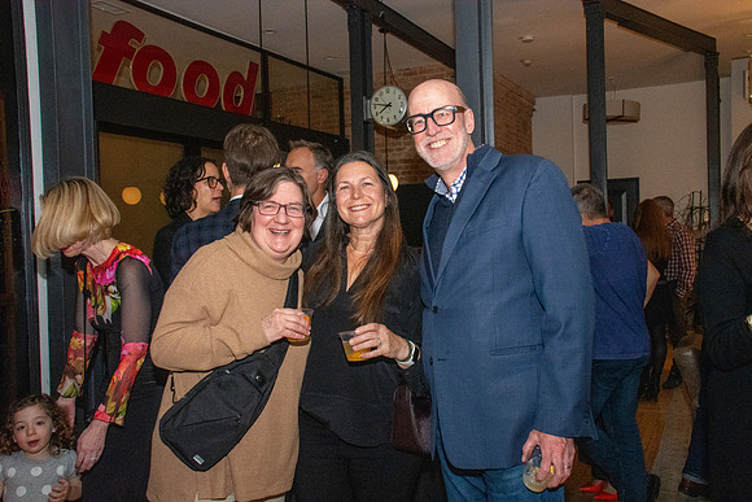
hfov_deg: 53.1
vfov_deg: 36.9
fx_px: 752
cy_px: 251
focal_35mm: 36
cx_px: 376
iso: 5000
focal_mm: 24
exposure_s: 1/160
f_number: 14
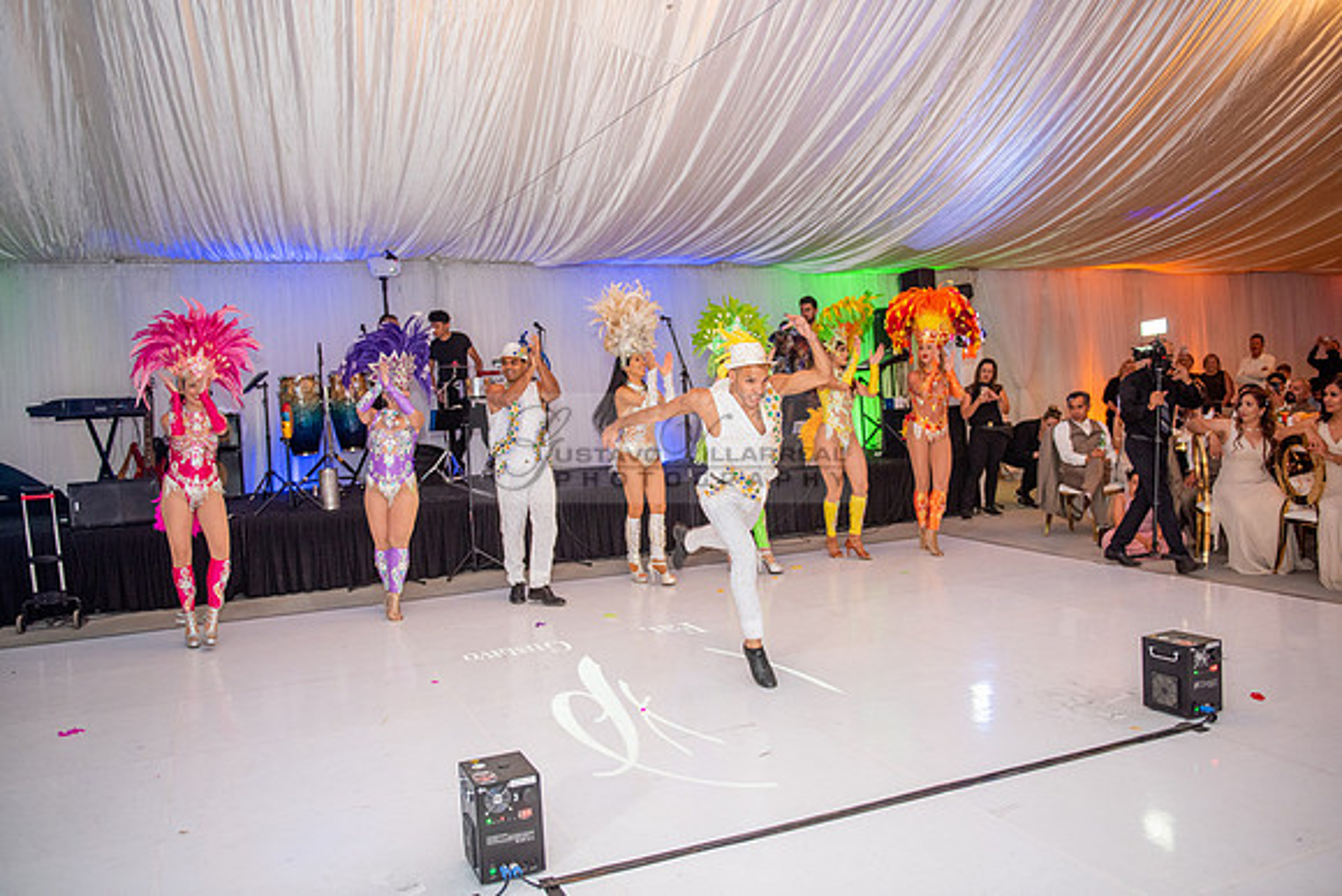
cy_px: 448
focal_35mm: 28
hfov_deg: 65.5
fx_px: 1044
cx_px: 671
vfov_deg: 46.4
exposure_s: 1/160
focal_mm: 28
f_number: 2.8
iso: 1000
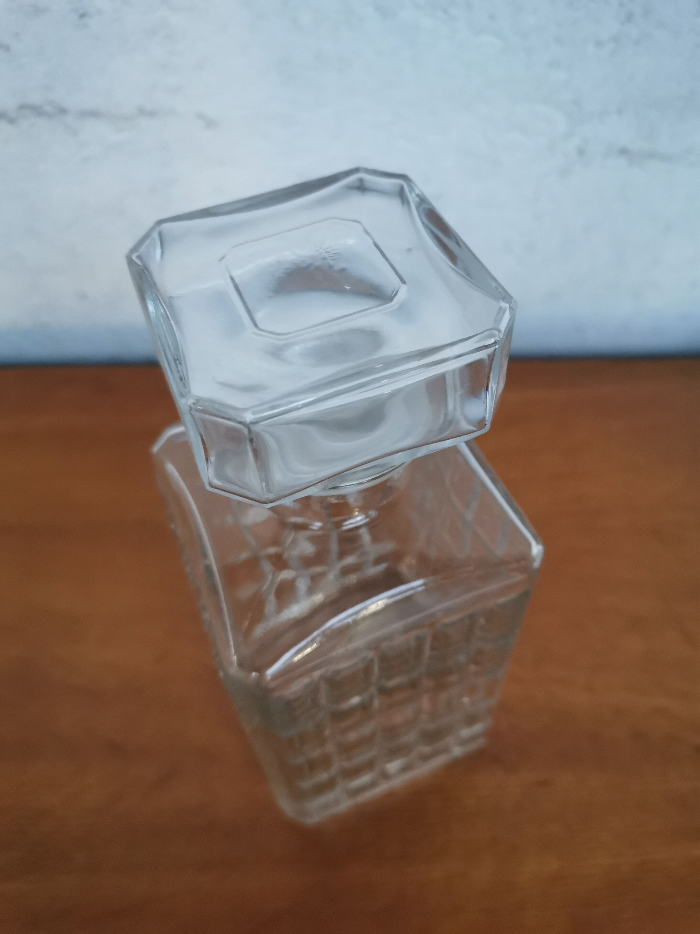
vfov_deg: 65.3
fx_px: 728
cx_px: 350
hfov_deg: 51.4
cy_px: 467
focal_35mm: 27
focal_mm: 5.58
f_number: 1.8
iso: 800
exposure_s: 1/20
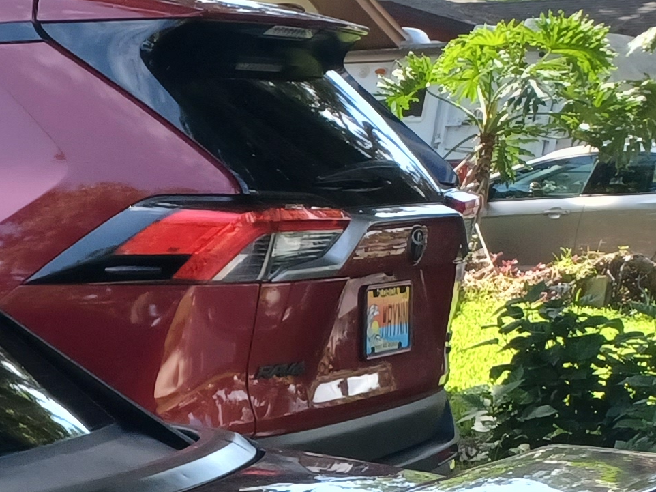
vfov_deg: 13.0
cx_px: -571
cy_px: 856
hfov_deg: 15.7
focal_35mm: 104
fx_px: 1970
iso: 64
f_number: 1.8
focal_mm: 4.6
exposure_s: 1/120
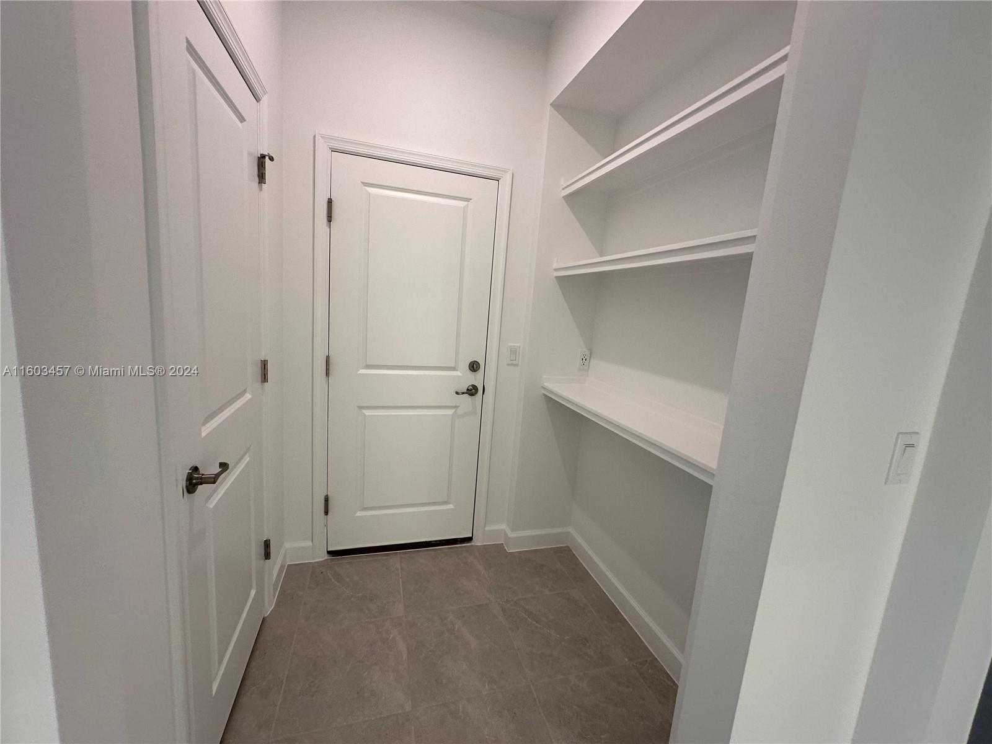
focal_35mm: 14
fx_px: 401
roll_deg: -2.8
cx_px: 496
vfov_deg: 85.7
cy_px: 372
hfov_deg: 102.1
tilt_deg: -9.5
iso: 100
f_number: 2.2
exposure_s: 1/120
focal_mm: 2.22
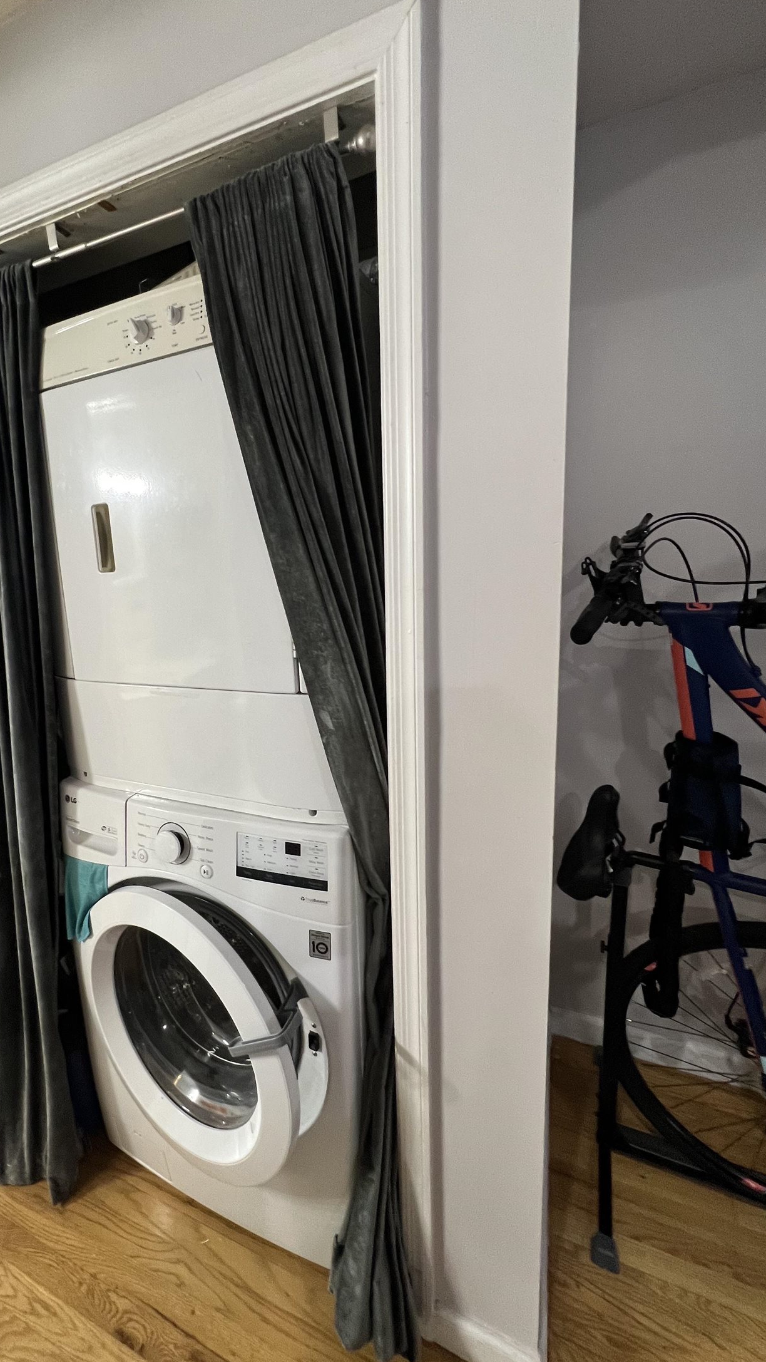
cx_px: 272
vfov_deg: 102.9
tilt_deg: -9.3
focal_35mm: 15
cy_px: 653
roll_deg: +3.5
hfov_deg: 69.1
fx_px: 541
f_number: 1.8
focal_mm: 1.57
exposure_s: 1/60
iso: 200
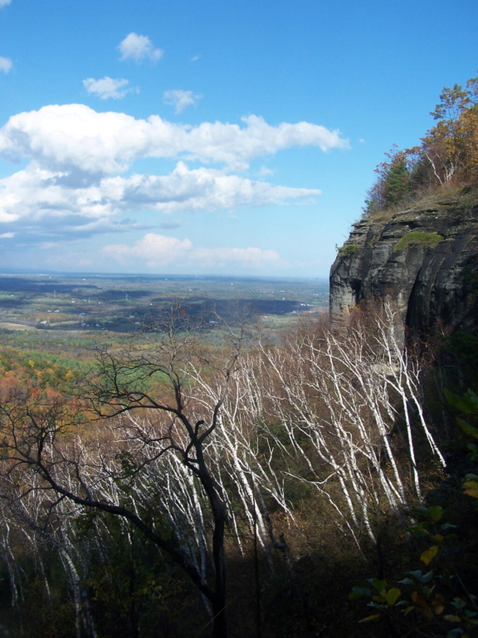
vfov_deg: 49.0
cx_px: 239
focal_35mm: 38
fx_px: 700
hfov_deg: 37.7
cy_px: 319
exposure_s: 1/800
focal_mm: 6.3
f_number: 4
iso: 80
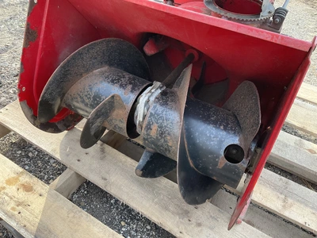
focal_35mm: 29
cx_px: 158
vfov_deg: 48.2
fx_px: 266
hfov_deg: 61.7
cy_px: 119
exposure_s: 1/172
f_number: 1.8
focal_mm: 3
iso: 32
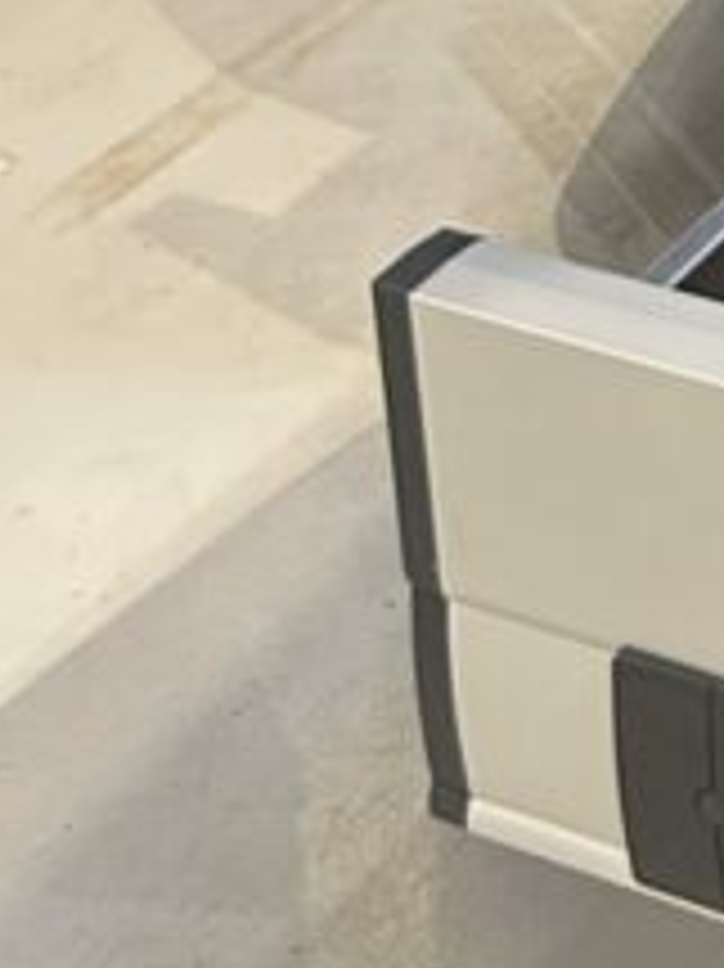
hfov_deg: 10.8
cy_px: -1013
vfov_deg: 13.5
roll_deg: +1.7
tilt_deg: -15.2
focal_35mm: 124
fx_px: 3461
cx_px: 1511
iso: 160
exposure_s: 1/50
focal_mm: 5.7
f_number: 1.5
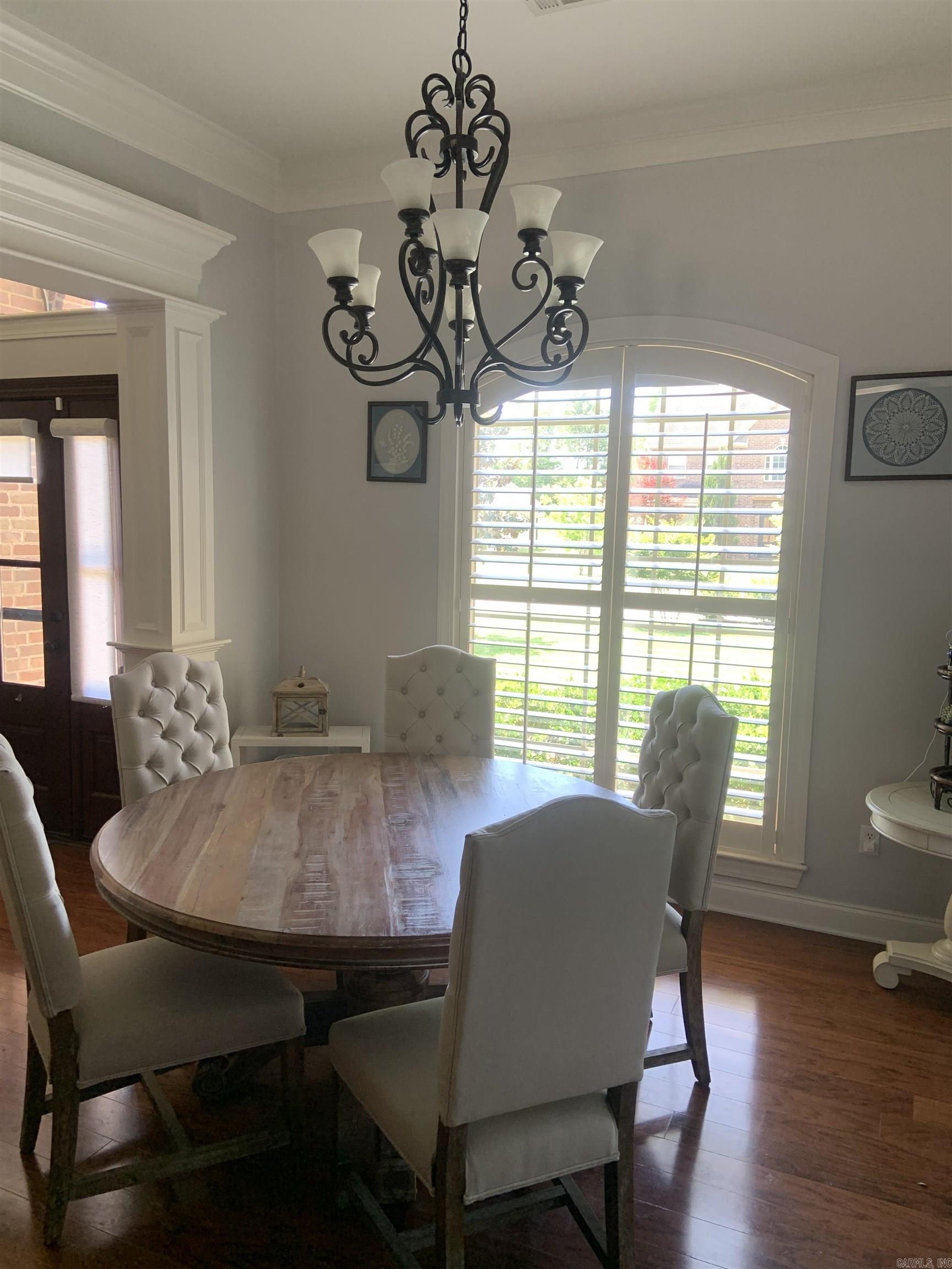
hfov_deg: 53.1
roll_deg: -1.1
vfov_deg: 67.3
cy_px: 634
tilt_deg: -6.3
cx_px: 476
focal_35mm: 26
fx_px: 953
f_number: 1.8
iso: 100
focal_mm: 4.25
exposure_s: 1/112
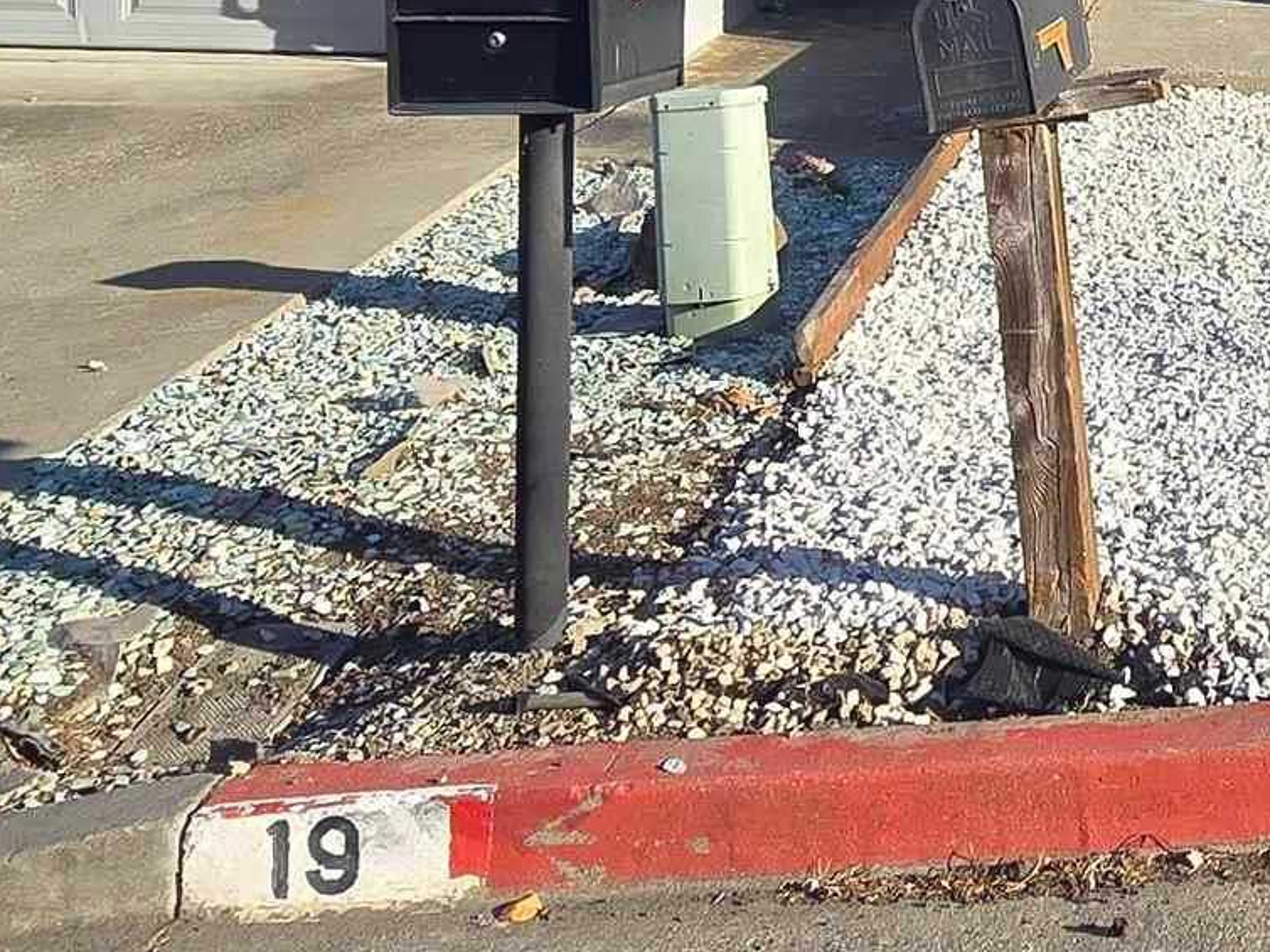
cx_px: 1627
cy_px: -194
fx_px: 1944
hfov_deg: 29.5
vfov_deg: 24.8
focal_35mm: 53
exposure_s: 1/1192
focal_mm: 2.2
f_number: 2.2
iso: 50
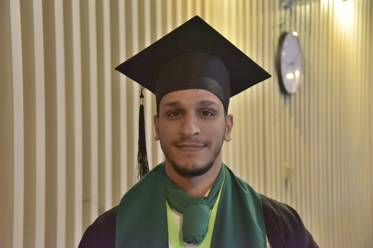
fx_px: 601
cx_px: 186
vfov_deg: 23.4
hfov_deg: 34.5
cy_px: 124
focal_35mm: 58
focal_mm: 58
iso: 2000
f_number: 4.5
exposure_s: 1/60
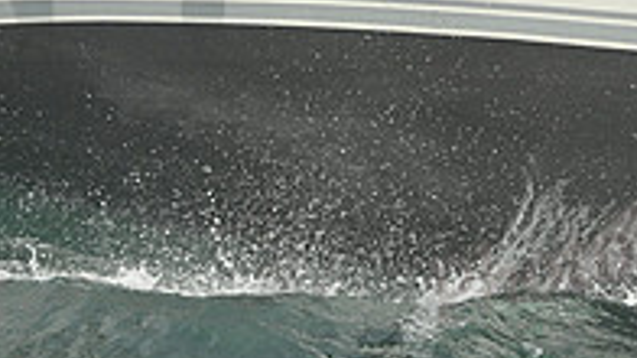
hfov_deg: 9.9
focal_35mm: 217
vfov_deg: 5.5
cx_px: 263
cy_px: -213
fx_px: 3663
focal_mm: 70
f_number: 11
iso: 320
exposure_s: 1/1250
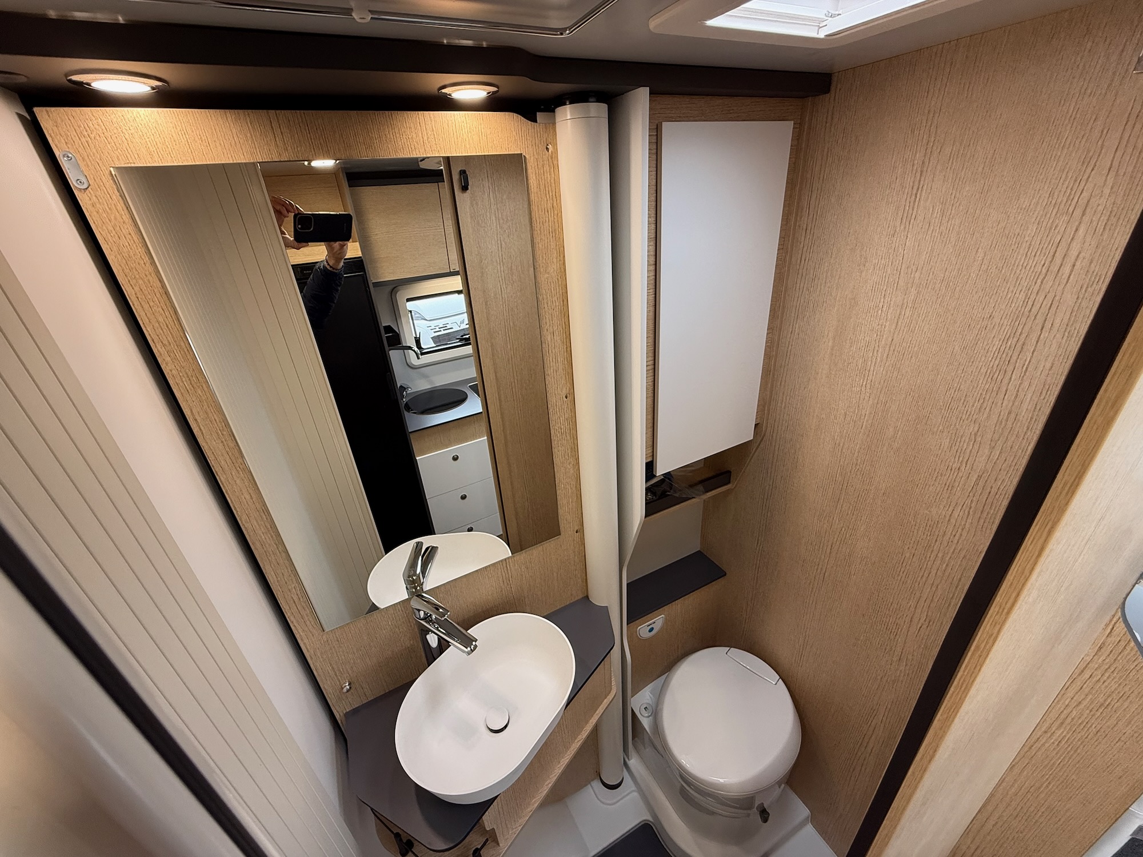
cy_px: 428
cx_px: 572
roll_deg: +6.0
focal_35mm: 14
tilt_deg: -26.9
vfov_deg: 85.7
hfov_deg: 102.1
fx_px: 462
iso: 160
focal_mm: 2.22
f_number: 2.2
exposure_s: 1/99
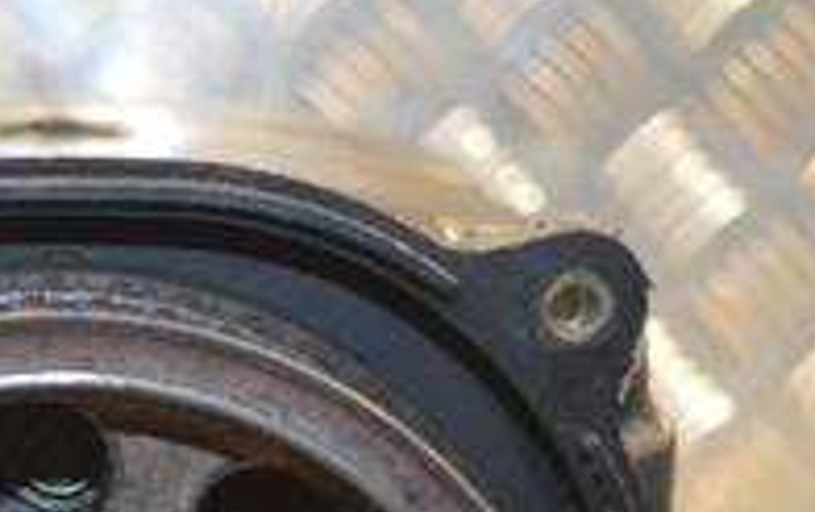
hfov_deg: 15.1
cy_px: 778
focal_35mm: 136
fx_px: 3014
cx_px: 8
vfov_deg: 9.4
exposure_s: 1/60
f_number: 4.5
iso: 500
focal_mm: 29
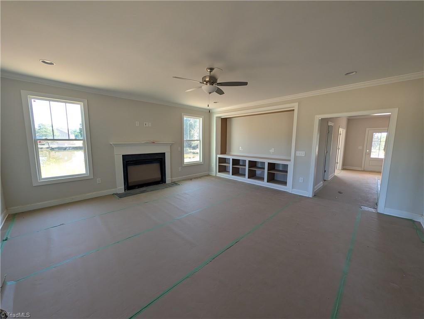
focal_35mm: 12
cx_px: 212
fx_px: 147
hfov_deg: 110.5
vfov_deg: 94.6
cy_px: 160
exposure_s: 1/209
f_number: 1.7
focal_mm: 2.02
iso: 106
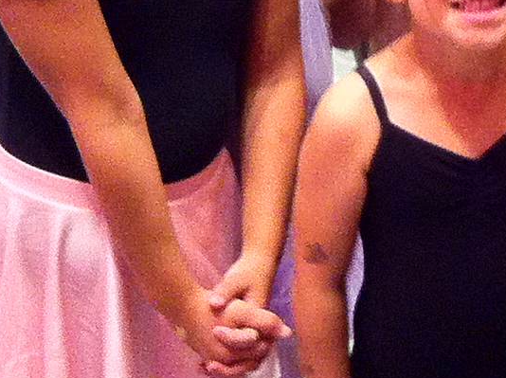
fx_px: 2482
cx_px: 755
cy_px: -162
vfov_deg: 8.5
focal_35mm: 170
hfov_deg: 11.2
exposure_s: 1/15
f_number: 2.8
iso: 200
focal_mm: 3.85
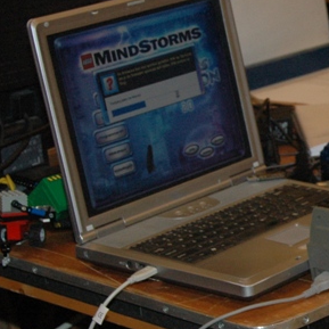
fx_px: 1710
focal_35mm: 159
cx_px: 454
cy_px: 172
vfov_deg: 11.0
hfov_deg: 10.7
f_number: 5.6
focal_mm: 40
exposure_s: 1/60
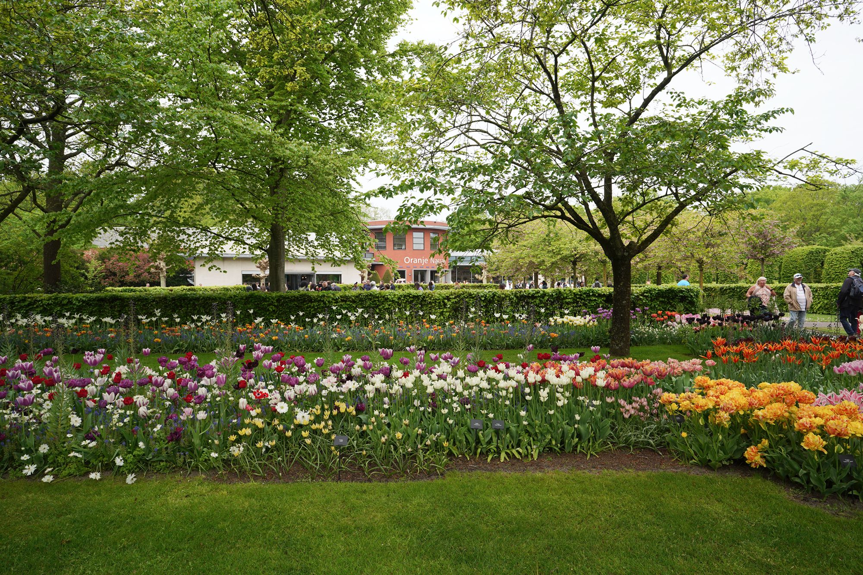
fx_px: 575
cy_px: 288
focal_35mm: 24
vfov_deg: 53.1
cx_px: 432
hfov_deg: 73.7
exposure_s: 1/100
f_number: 8
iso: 100
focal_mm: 24
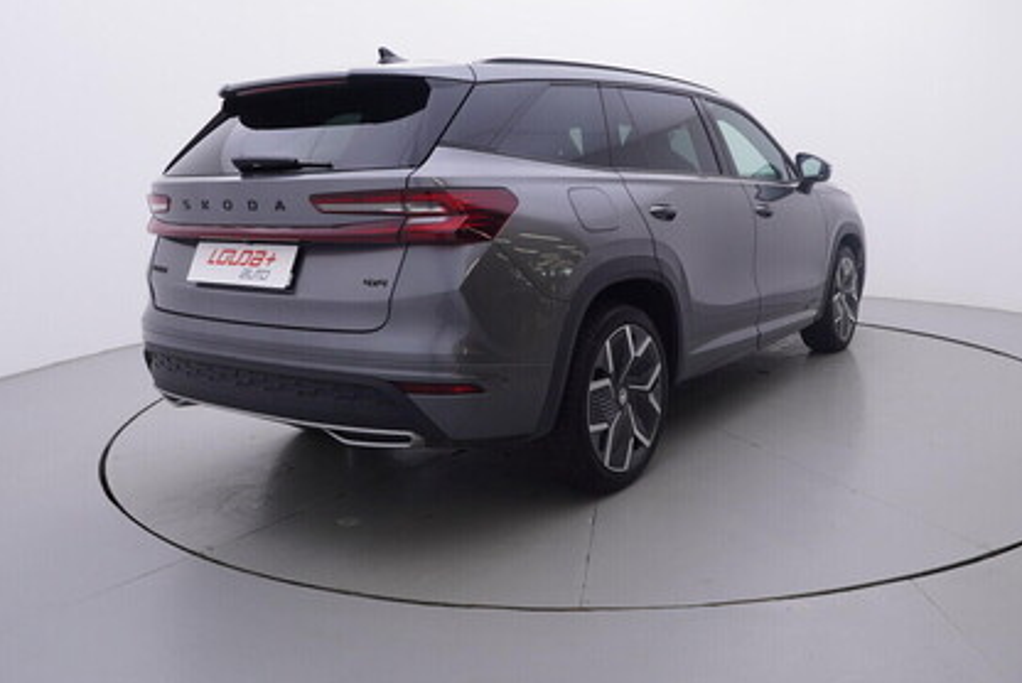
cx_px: 615
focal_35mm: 30
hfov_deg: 61.9
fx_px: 843
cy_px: 271
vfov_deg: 43.9
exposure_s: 1/80
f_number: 5
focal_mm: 15
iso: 200
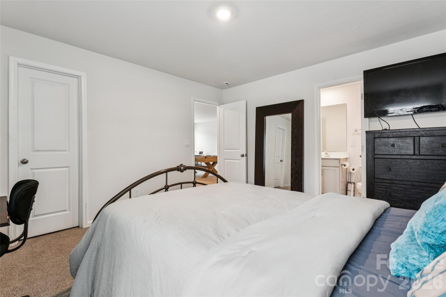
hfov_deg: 95.0
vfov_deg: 72.0
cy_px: 148
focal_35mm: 16
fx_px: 204
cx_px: 223
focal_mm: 16.5
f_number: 13
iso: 200
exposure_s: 1/2.5
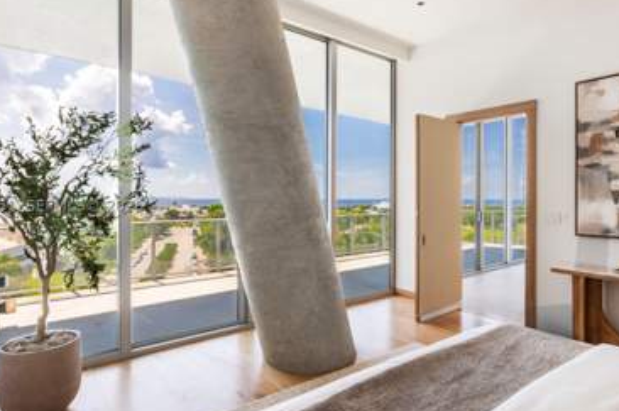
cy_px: 204
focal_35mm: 22
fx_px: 372
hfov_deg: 79.4
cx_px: 331
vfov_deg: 57.8
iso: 250
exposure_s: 1/40
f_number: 9
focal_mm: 11
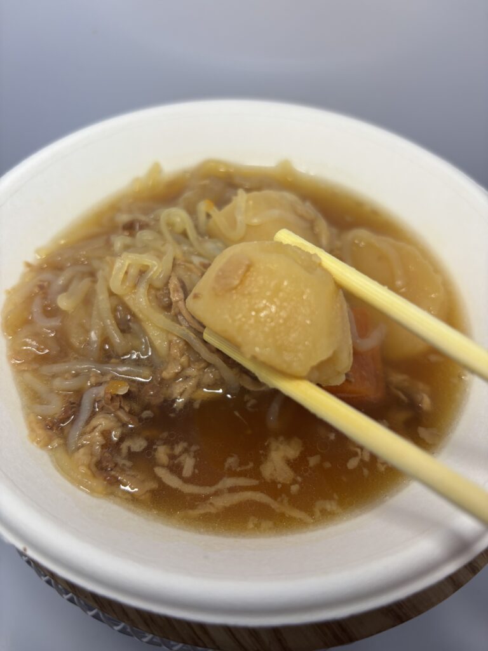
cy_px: 326
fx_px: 489
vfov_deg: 67.3
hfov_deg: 53.1
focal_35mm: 26
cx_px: 244
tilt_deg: -53.5
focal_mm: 5.96
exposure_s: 1/121
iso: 64
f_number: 1.6
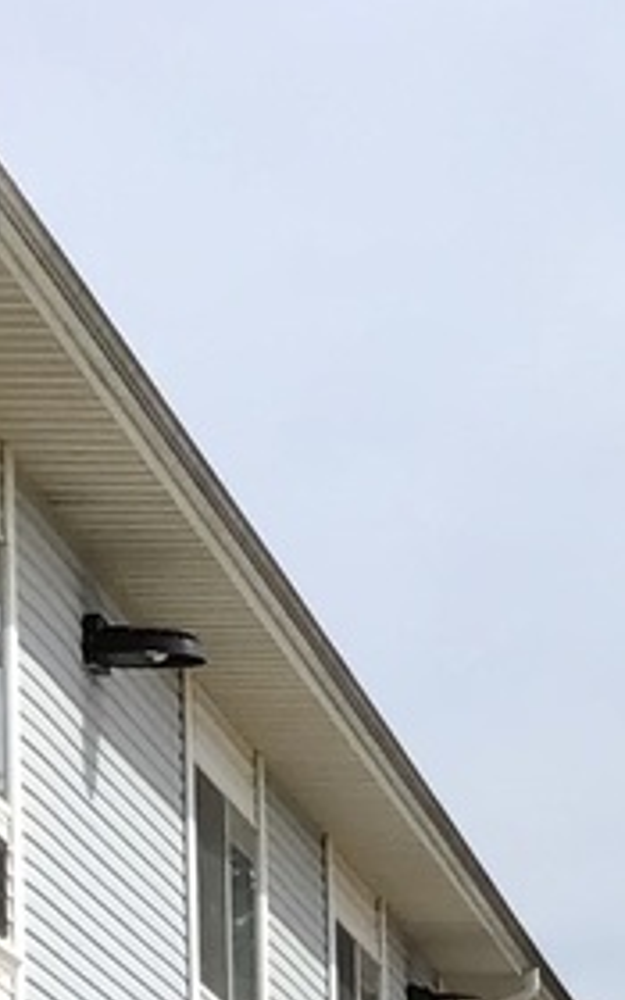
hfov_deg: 7.0
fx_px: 4606
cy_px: 1493
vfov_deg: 11.9
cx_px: 1843
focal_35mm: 169
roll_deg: +2.4
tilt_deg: +5.1
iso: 25
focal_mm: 3.3
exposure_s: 1/1988
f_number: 2.4
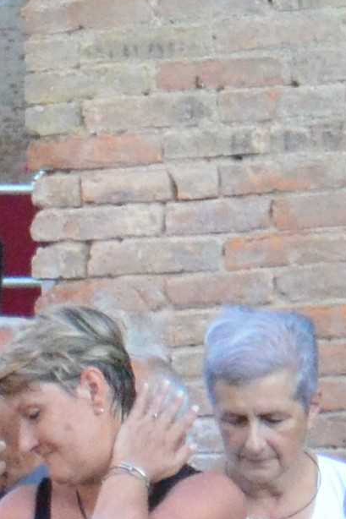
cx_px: -623
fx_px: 8322
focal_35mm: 577
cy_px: 629
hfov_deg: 2.4
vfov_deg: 3.6
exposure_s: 1/1600
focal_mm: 48
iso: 4500
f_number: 6.3
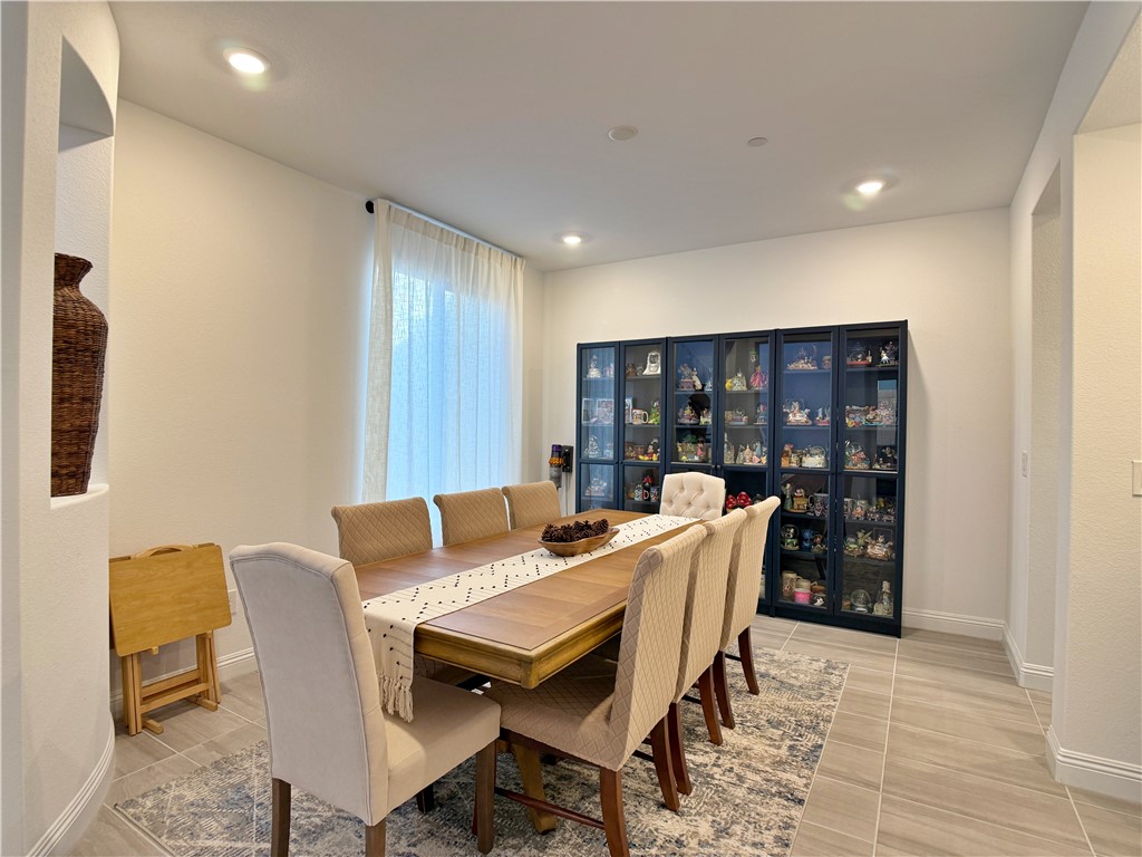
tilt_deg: -0.4
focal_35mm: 24
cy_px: 428
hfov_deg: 71.6
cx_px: 571
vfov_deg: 56.8
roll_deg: +0.0
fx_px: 792
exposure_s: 1/120
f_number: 1.78
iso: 160
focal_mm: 6.76
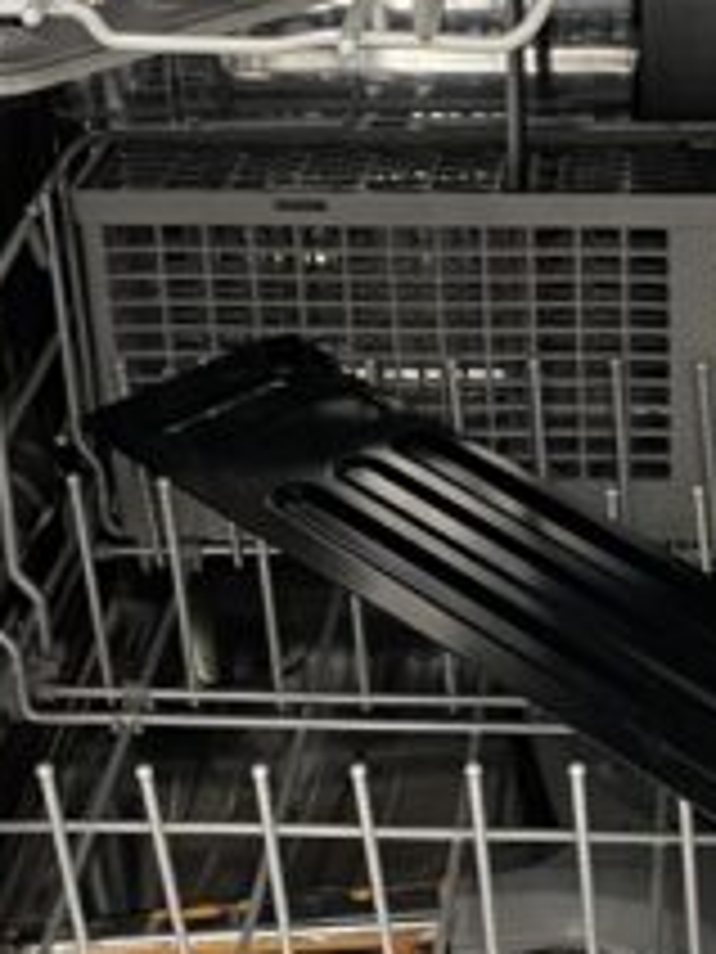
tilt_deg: -27.2
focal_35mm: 98
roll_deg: +2.7
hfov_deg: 15.0
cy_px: 513
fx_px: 2703
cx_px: 612
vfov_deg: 20.0
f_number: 1.8
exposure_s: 1/43
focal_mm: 4.25
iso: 200
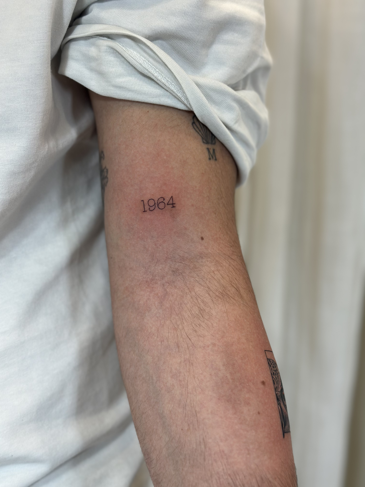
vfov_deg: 39.7
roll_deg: -2.2
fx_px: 675
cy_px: 244
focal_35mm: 48
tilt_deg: -9.7
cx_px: 182
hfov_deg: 30.3
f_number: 1.78
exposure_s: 1/100
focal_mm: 6.86
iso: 80
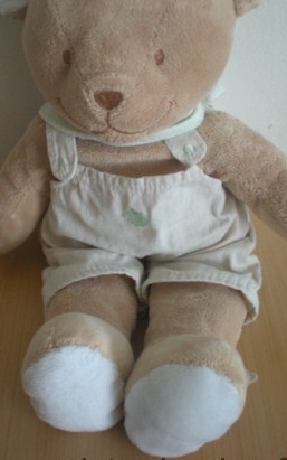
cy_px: 203
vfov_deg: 39.5
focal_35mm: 51
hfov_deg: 25.3
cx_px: 130
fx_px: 638
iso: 200
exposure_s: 1/53.7
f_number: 3.1
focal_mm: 6.3
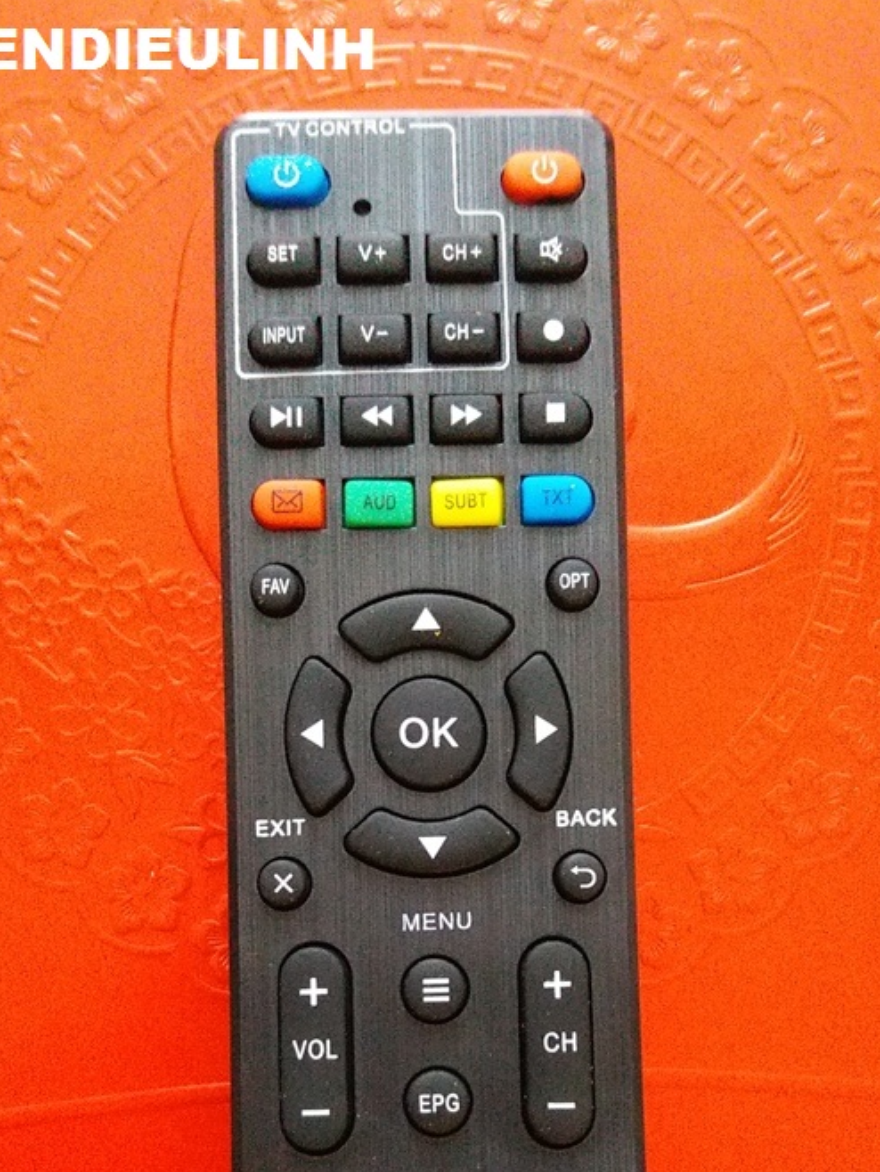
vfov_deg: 43.2
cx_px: 445
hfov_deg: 34.4
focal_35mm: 42
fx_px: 1423
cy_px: 899
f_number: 1.9
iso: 1000
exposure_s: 1/9
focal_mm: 3.7
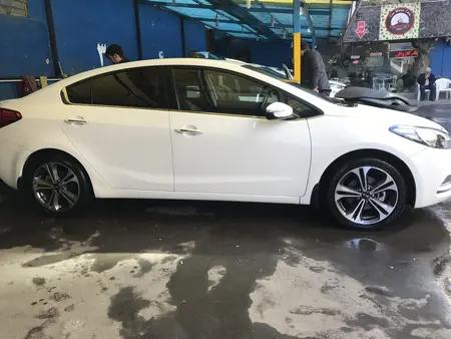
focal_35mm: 28
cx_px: 226
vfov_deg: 49.8
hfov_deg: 63.4
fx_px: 365
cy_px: 170
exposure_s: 1/157
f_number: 1.8
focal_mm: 3.99
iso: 20
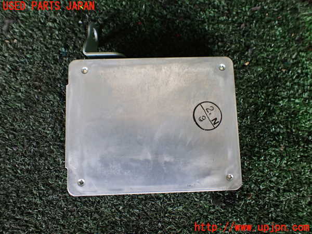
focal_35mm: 30
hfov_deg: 60.0
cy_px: 117
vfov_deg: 46.8
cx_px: 156
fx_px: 270
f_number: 2.3
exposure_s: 1/125
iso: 250
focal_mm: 5.4
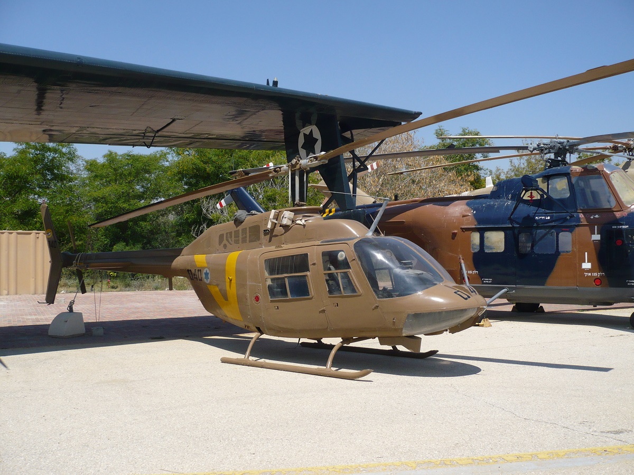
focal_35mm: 35
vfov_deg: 40.7
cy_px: 238
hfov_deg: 52.6
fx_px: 641
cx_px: 317
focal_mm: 5.8
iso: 100
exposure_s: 1/320
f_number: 8
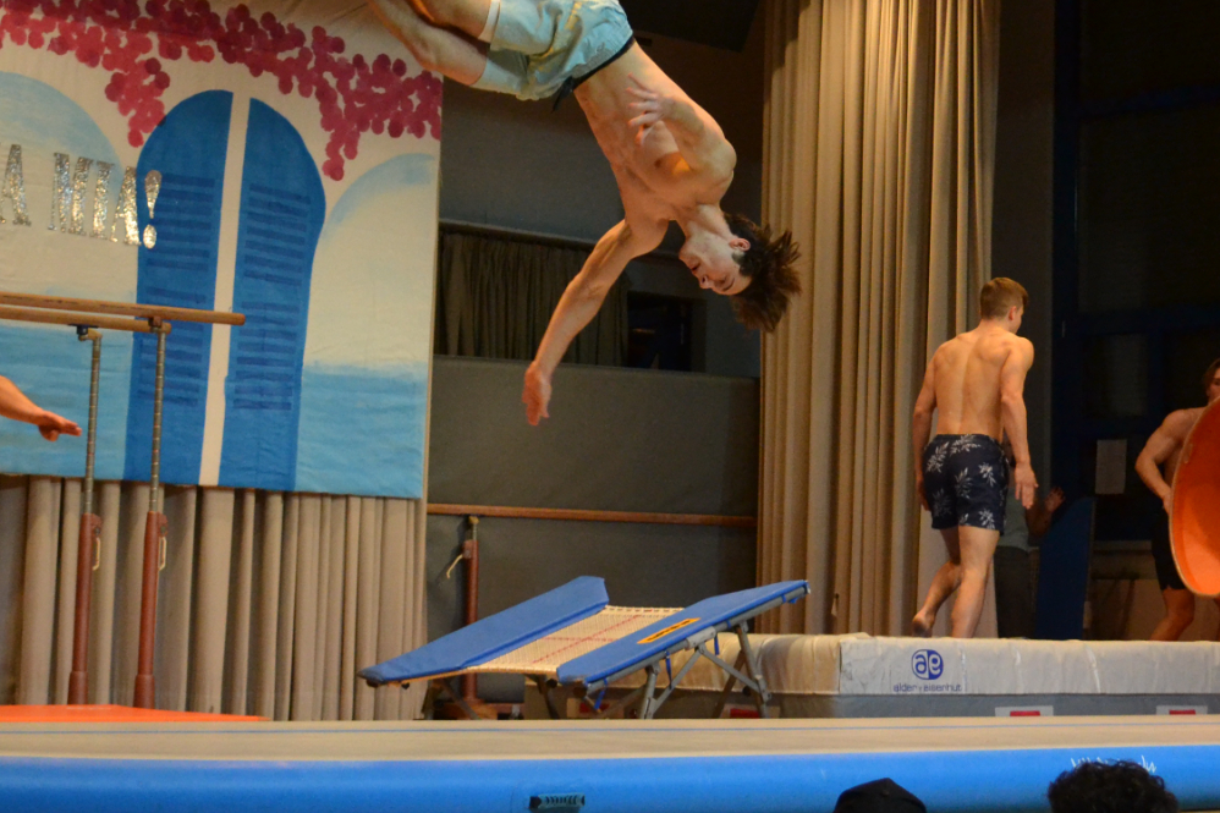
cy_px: 243
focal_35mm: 80
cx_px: 821
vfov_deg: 17.0
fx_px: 2710
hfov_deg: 25.2
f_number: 4.2
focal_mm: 26
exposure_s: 1/500
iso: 1800
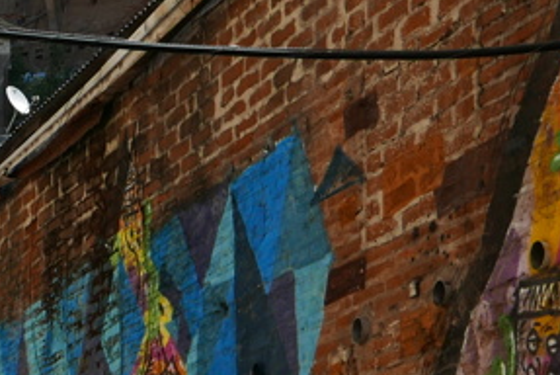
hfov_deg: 13.9
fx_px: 2211
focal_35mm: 142
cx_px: -151
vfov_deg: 9.5
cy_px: 500
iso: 200
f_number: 5.6
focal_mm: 15.4
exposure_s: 1/500
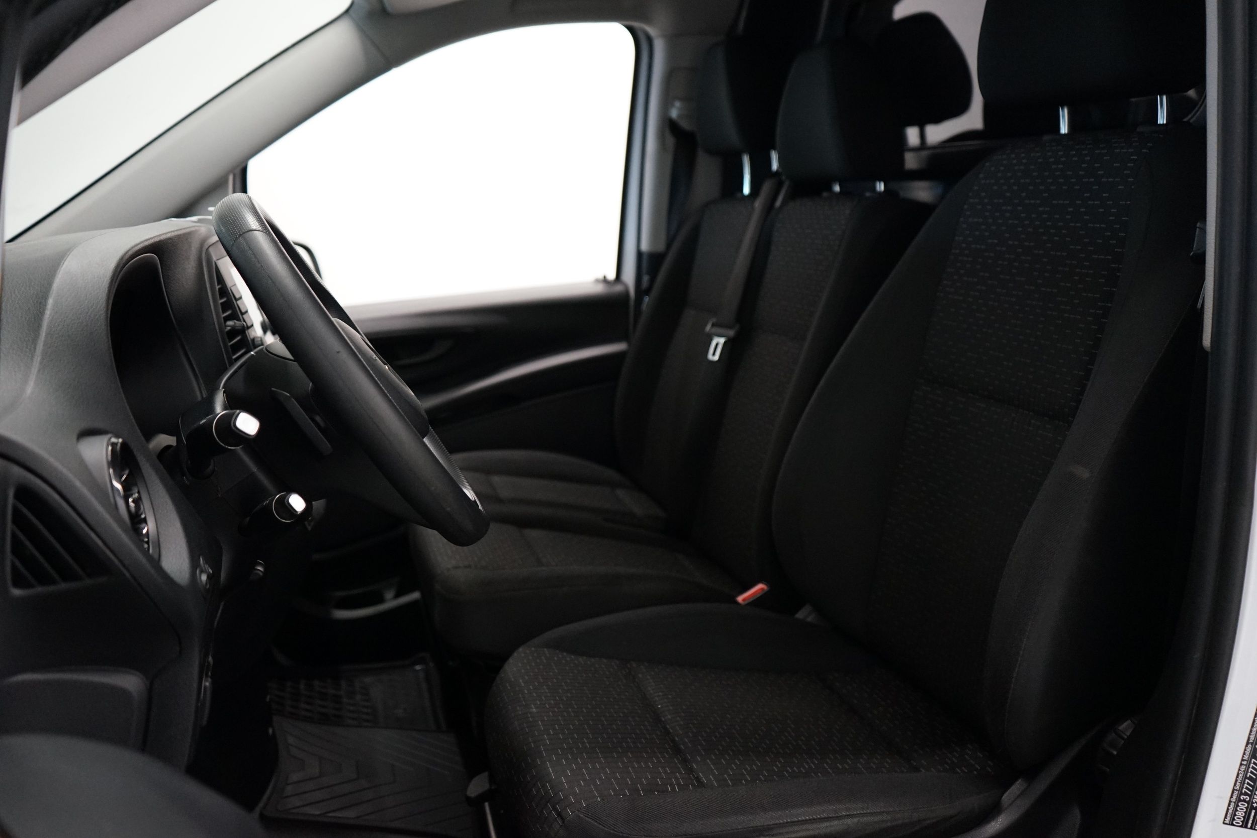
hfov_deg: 61.9
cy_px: 419
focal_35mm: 30
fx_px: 1047
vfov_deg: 43.6
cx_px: 628
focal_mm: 30
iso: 3200
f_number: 3.5
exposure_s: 1/160
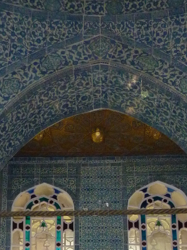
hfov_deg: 23.6
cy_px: 303
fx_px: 447
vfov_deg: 27.3
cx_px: 112
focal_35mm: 62
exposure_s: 1/30
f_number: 3.3
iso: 400
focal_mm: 4.1
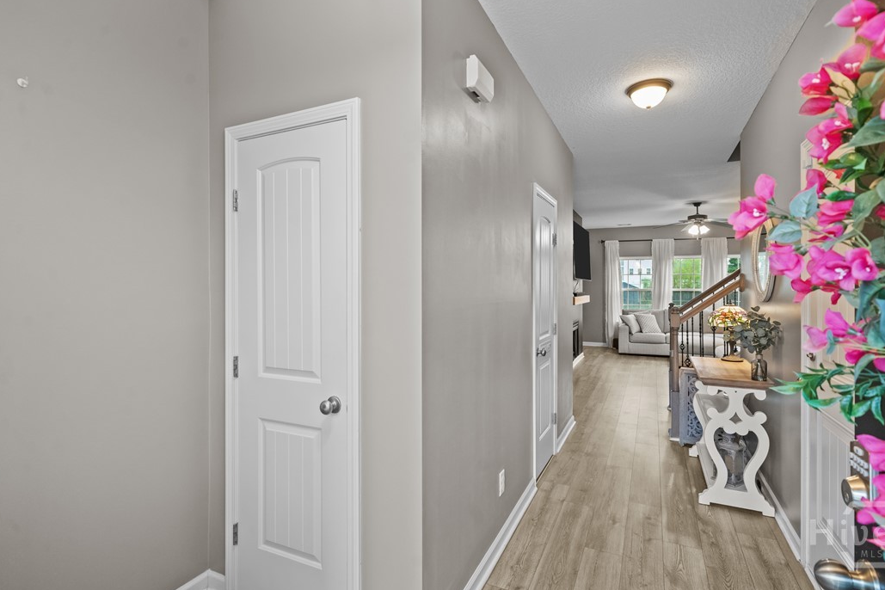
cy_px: 286
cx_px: 454
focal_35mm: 19
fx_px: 467
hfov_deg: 86.9
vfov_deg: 64.5
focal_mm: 18
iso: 10000
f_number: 8
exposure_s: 1/30
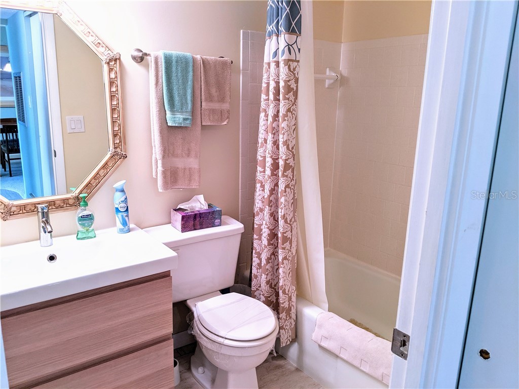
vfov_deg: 51.4
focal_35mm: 27
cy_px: 194
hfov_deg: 65.3
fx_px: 405
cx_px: 260
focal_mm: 4.44
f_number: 1.8
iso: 47
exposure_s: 1/40
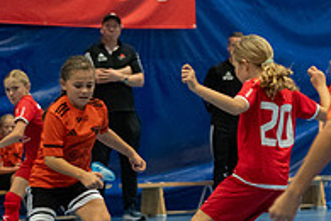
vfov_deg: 3.6
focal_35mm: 380
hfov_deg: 5.4
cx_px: 37
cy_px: 188
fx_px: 3494
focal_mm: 82
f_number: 3.5
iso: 4000
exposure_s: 1/400
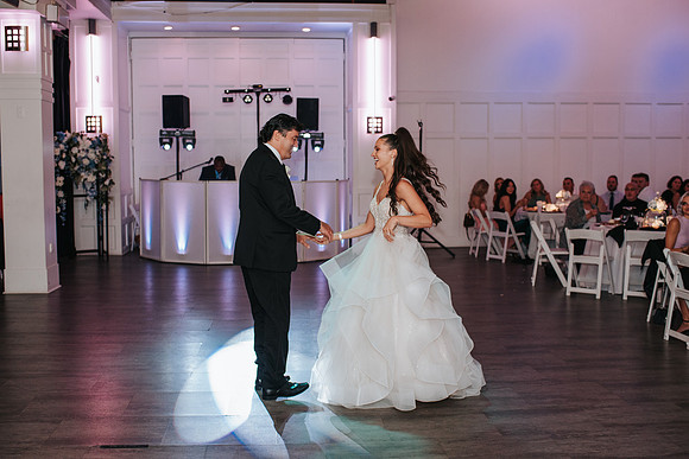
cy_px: 234
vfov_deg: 33.1
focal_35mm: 40
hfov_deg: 48.0
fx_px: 774
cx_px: 333
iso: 1000
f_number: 2.8
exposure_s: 1/200
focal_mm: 35
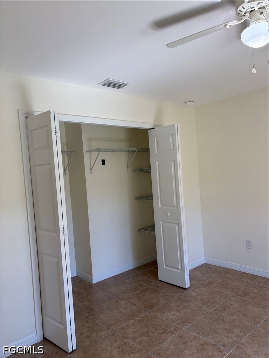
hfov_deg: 53.1
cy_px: 179
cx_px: 134
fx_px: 269
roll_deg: +4.1
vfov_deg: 67.3
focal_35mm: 26
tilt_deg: +0.3
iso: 40
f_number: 1.6
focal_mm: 5.96
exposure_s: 1/120
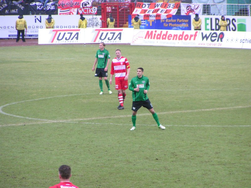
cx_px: 126
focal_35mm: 297
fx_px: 2154
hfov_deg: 6.7
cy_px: 94
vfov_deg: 5.0
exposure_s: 1/200
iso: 200
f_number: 3.5
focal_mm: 45.4
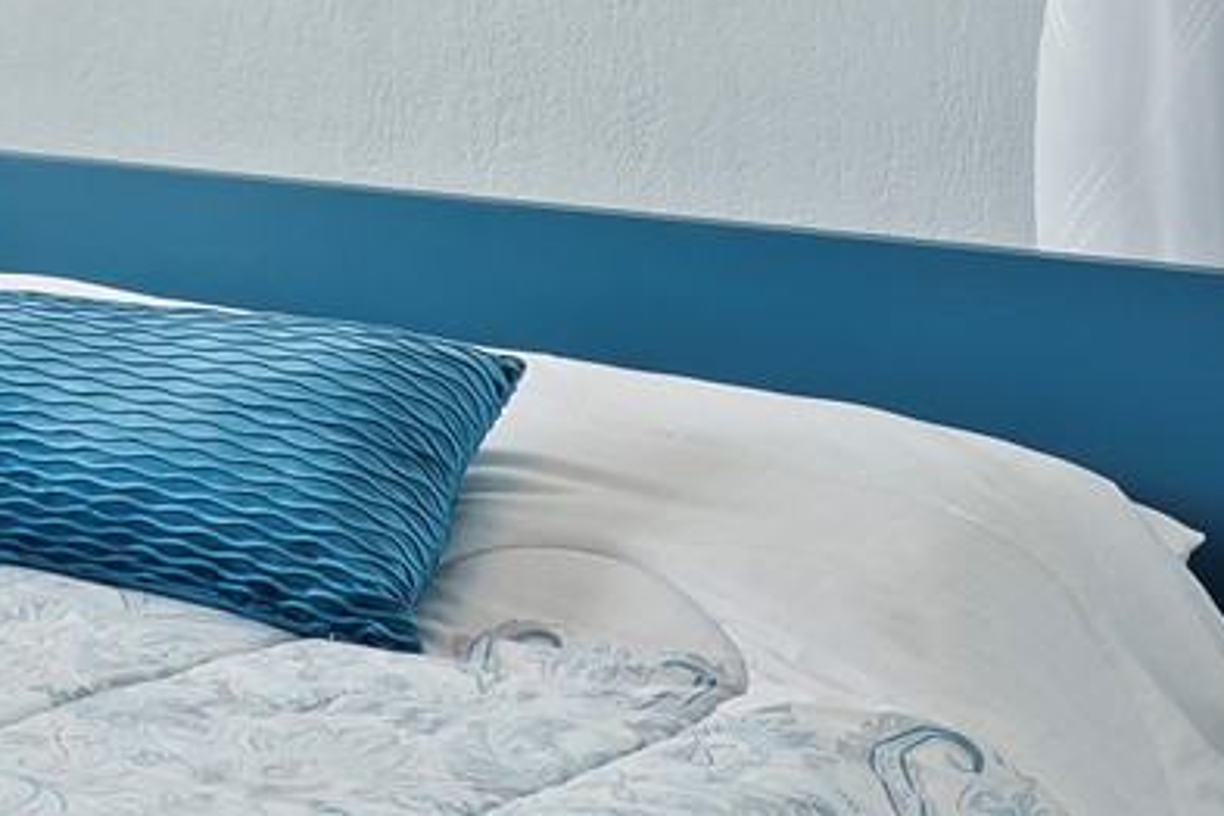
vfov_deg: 15.9
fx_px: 2822
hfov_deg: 19.4
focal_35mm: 83
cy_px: -118
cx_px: -881
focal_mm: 15
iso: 125
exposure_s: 1/8
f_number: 6.3
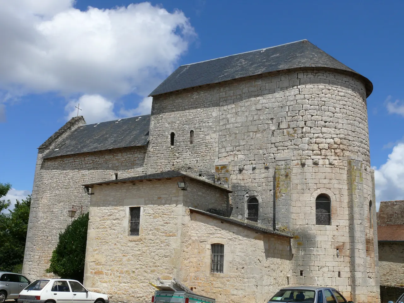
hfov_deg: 49.0
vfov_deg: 37.7
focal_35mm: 38
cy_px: 152
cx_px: 202
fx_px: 443
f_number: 8
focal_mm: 8
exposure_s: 1/400
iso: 100
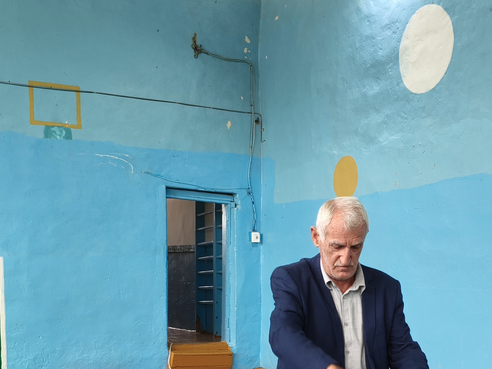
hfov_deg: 34.8
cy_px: 353
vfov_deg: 25.9
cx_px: 364
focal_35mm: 54
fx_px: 768
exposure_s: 1/90
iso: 80
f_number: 1.5
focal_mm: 4.95
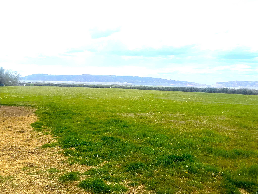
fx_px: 261
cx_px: 129
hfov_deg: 52.6
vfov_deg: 40.7
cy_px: 97
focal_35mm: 35
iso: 50
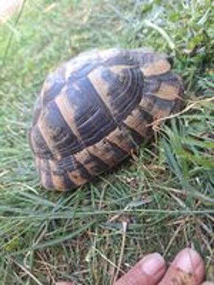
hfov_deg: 58.9
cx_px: 107
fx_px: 190
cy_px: 142
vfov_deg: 73.9
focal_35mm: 23
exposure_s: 1/50
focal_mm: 5.54
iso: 125
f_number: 1.8
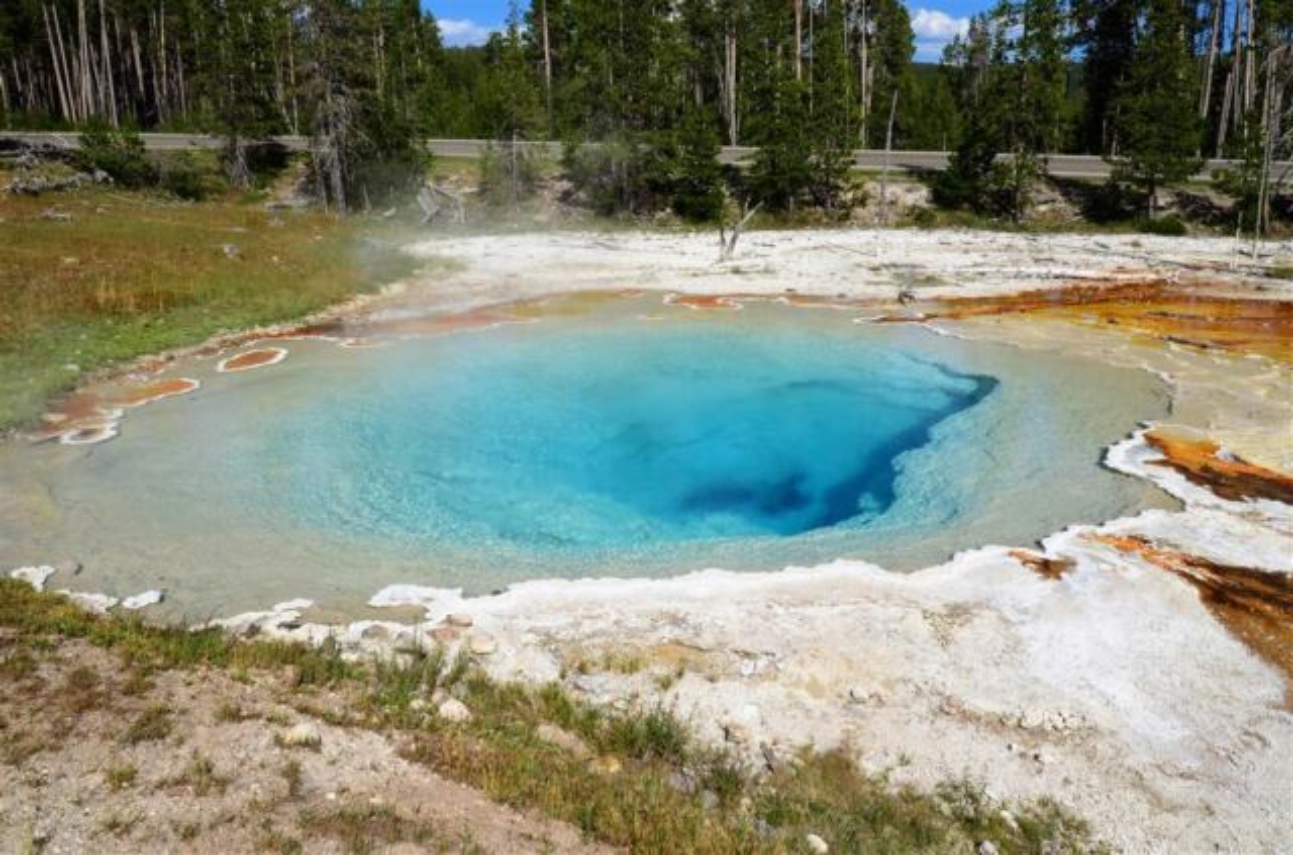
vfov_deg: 47.7
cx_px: 646
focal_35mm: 27
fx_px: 967
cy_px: 428
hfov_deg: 67.5
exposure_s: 1/160
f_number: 20
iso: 200
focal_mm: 18
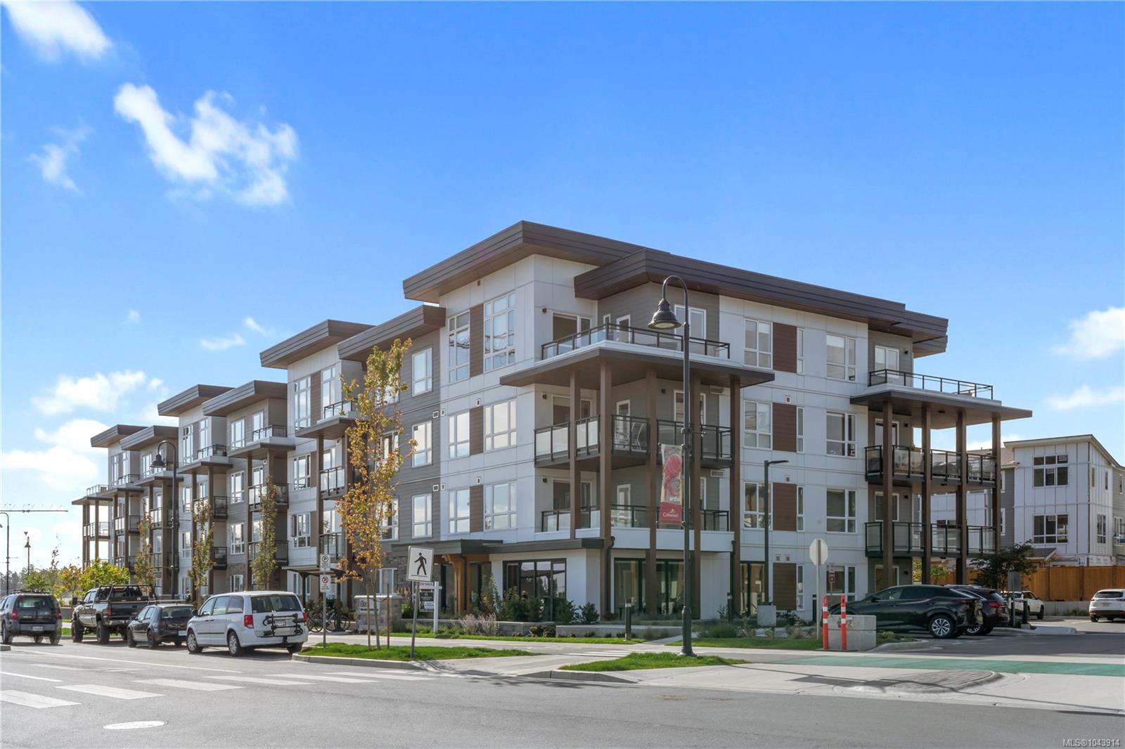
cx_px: 562
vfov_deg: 37.8
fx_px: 1093
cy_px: 374
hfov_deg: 54.4
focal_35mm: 35
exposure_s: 1/200
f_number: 19
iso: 400
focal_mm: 35
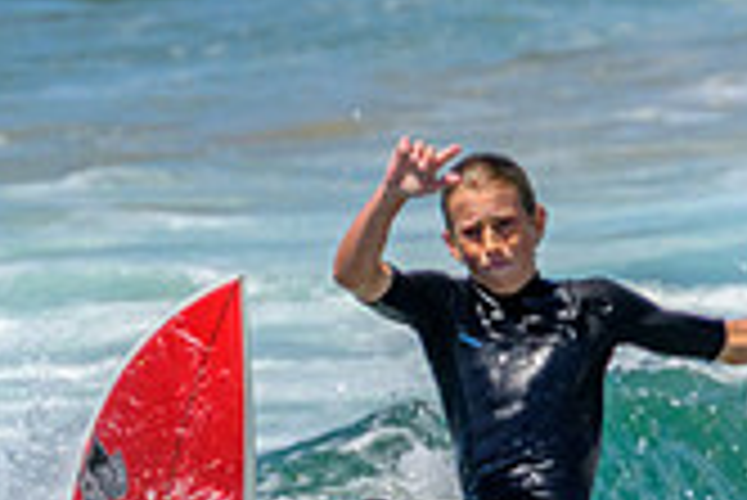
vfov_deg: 0.4
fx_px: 79893
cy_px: 647
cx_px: 469
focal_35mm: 3847
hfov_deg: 0.5
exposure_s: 1/2000
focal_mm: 800
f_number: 11
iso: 720
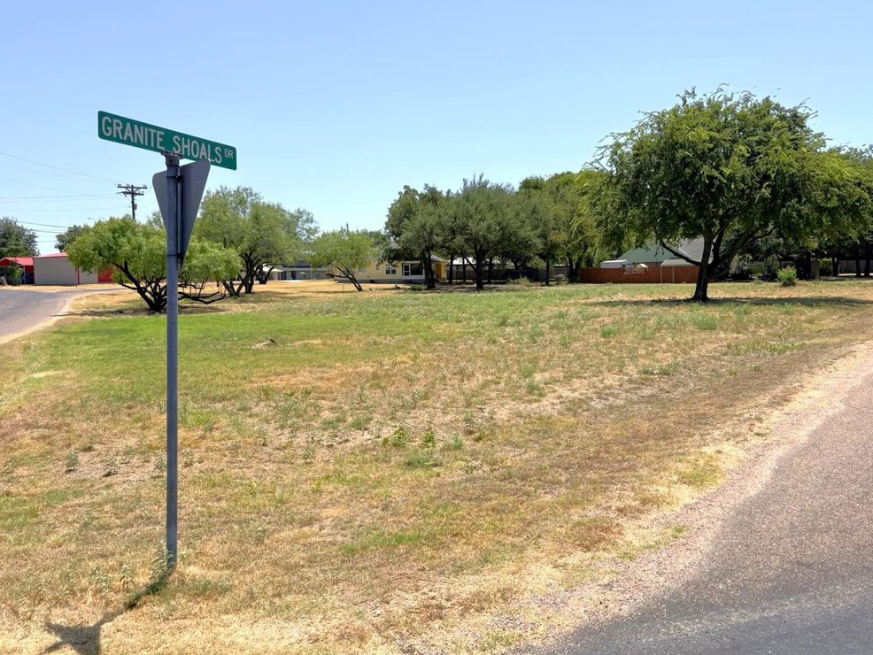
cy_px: 317
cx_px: 443
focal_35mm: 27
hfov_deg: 65.3
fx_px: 681
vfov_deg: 51.4
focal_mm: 5.96
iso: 50
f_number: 1.6
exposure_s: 1/4608
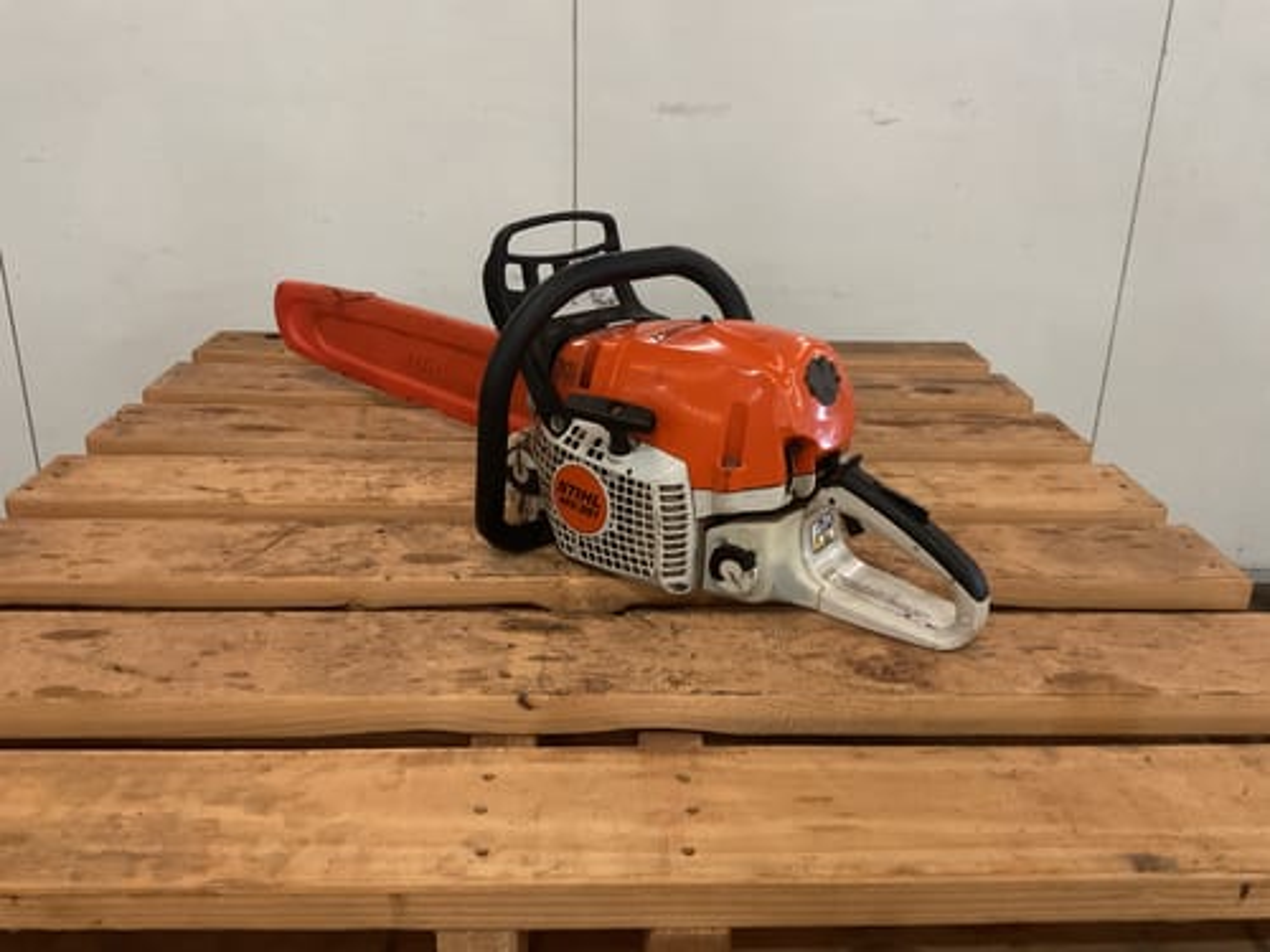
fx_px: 1064
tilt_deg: -23.6
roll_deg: -1.3
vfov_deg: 48.2
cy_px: 476
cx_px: 635
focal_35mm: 29
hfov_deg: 61.7
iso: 320
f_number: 1.8
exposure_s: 1/33
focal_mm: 3
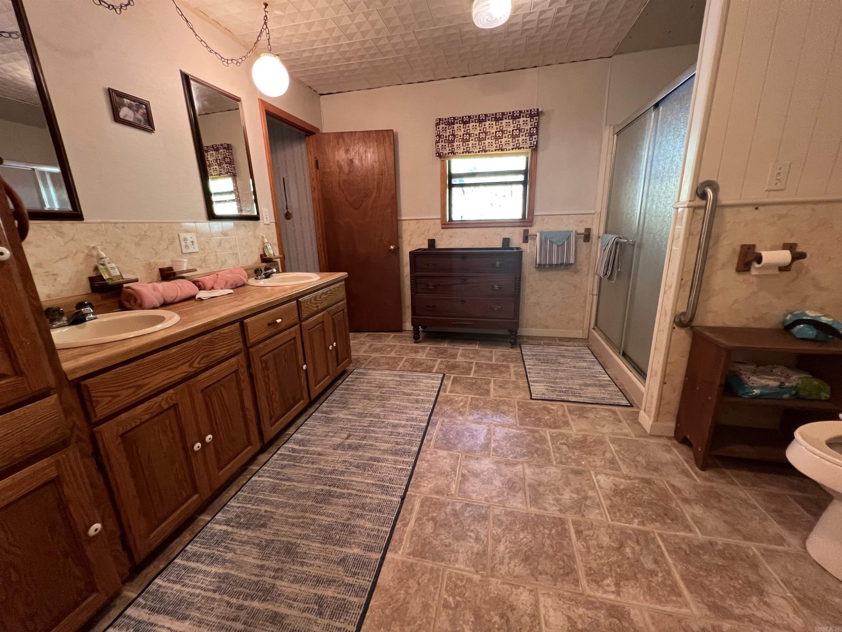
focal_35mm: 13
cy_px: 316
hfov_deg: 106.2
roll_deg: +1.9
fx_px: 316
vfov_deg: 89.9
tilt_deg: -15.3
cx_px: 421
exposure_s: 1/60
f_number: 1.8
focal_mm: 1.57
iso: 320
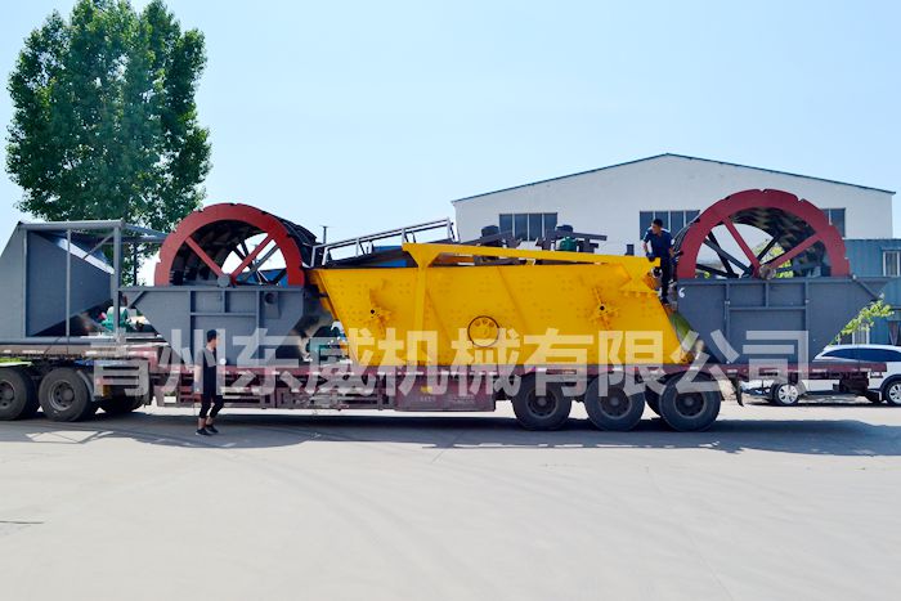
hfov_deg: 57.2
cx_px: 450
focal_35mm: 33
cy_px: 300
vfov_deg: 40.0
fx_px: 826
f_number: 11
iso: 400
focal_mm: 22
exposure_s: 1/500
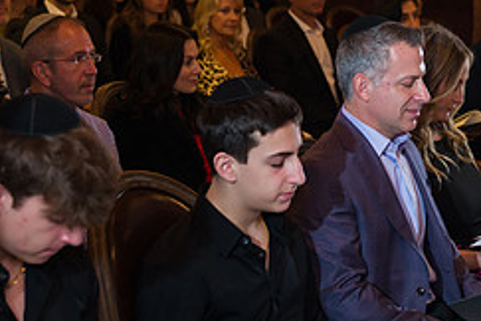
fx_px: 1309
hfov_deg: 20.6
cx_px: 381
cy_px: 149
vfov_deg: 14.0
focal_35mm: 98
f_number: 3.2
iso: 1250
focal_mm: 38
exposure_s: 1/200
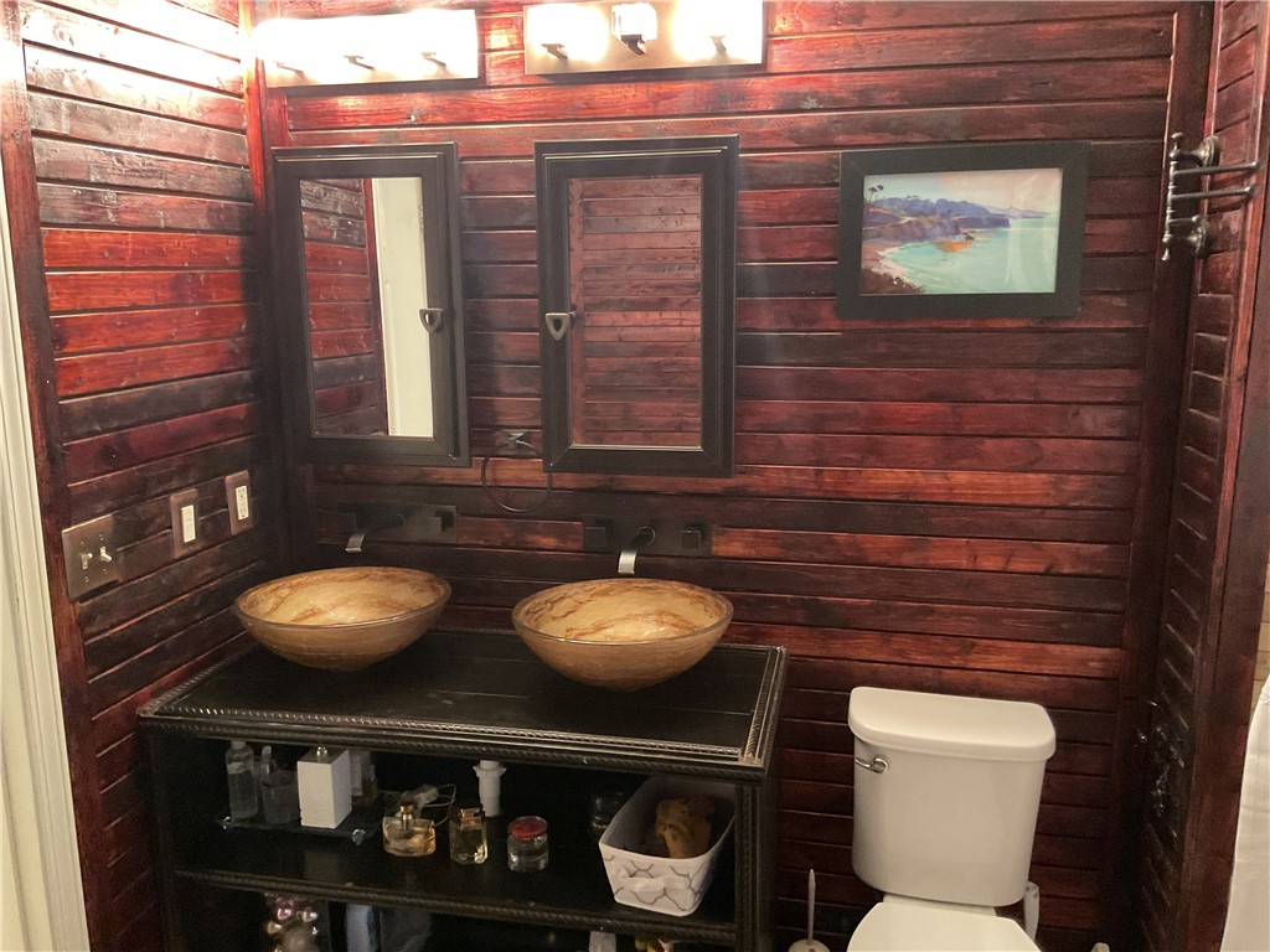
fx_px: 1064
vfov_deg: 48.2
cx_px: 635
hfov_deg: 61.7
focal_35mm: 29
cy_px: 476
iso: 500
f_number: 1.8
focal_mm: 3
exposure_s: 1/30
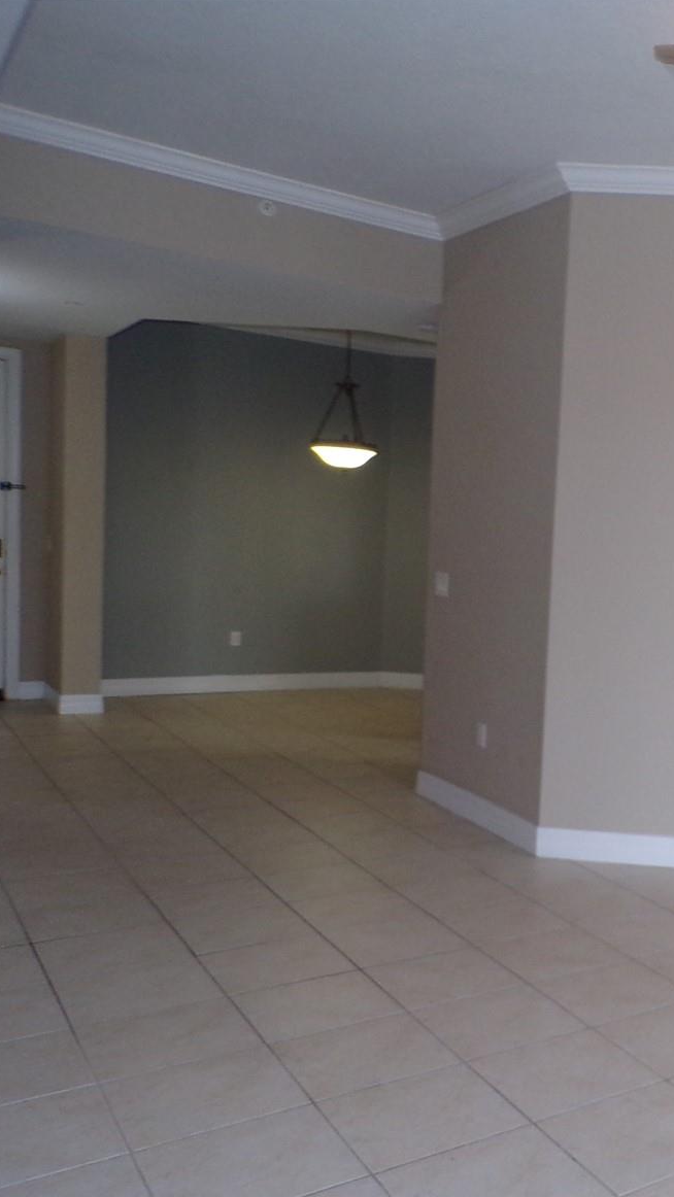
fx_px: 1143
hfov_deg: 28.7
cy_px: 612
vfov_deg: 55.3
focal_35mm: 36
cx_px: 801
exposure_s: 1/34
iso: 200
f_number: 3
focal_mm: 4.3
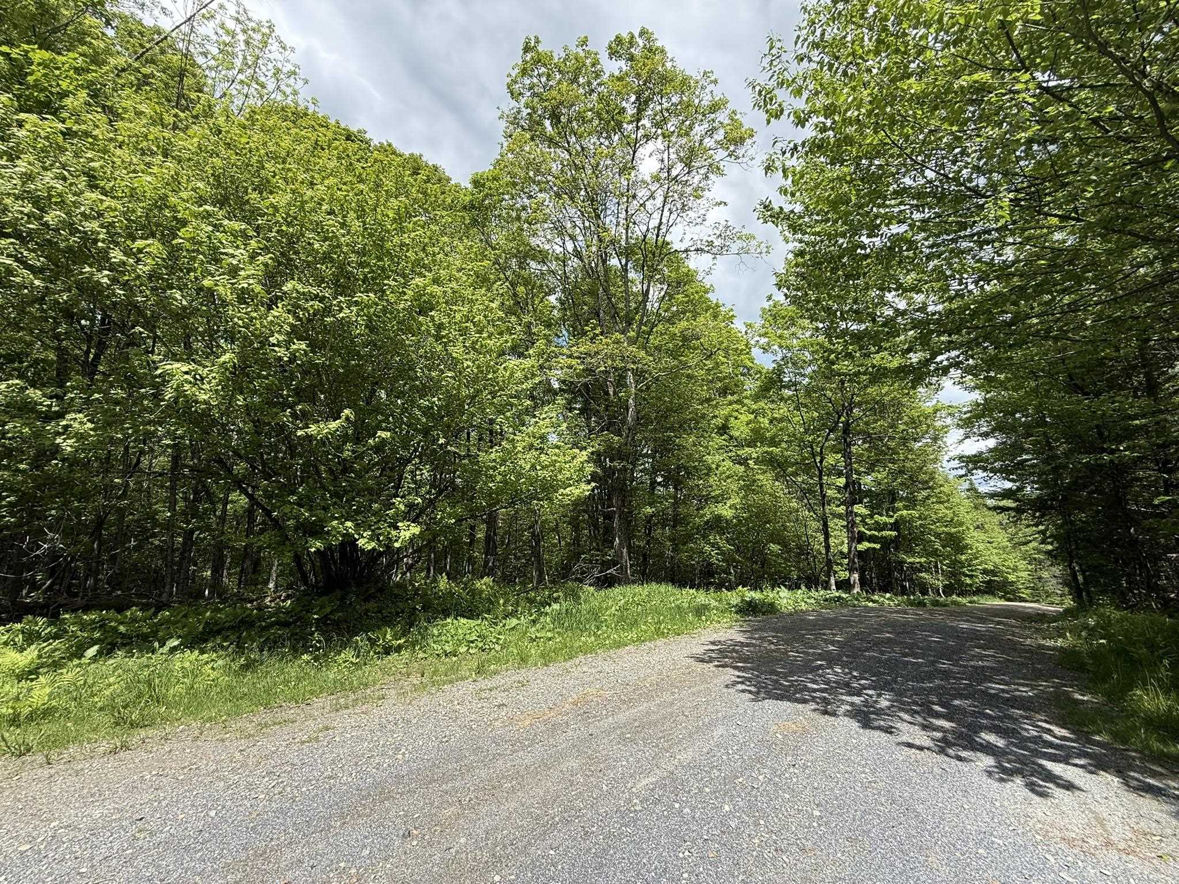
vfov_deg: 85.7
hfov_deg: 102.1
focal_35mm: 14
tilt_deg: +11.3
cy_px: 442
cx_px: 590
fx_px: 477
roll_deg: +0.1
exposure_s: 1/841
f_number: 2.2
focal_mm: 2.22
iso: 64
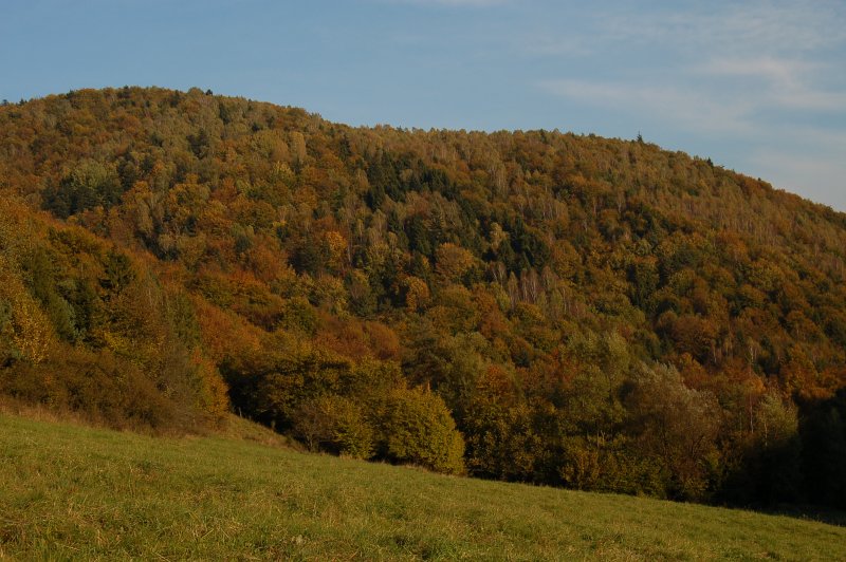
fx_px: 1409
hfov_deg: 33.4
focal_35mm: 60
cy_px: 281
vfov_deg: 22.6
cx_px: 423
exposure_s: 1/250
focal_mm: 40
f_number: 10
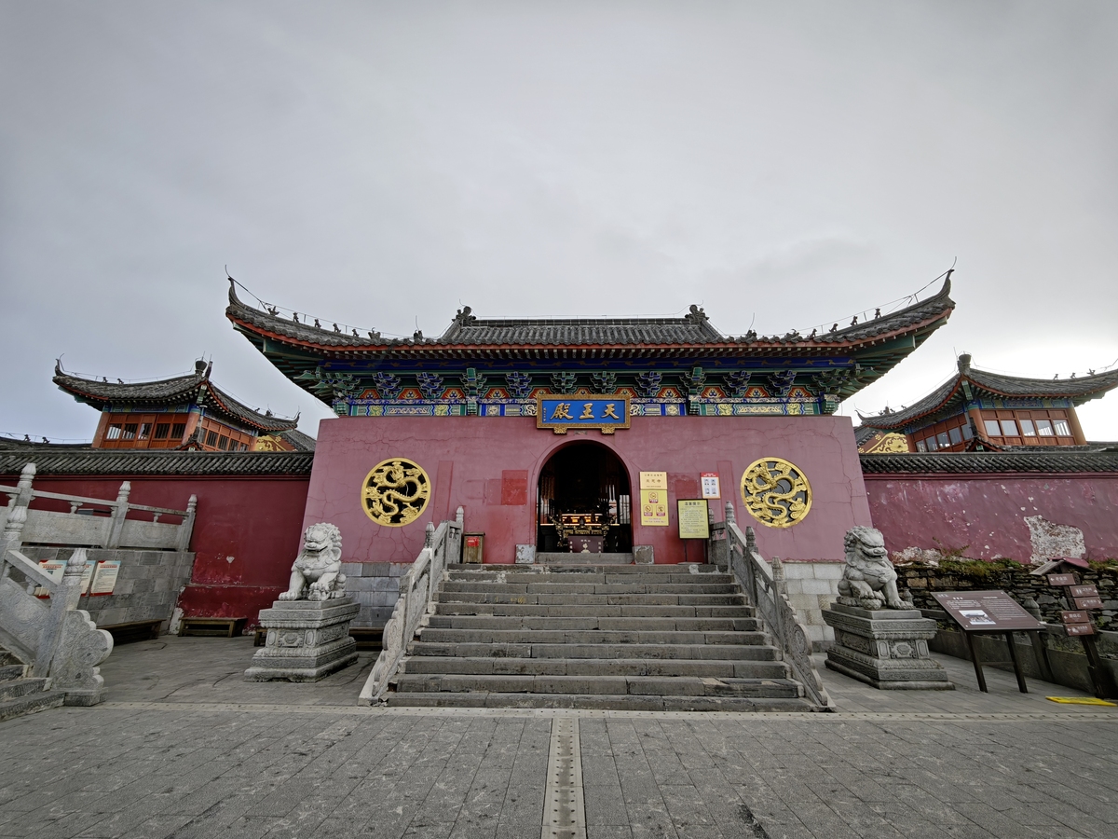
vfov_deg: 85.7
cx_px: 559
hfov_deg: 102.1
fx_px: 452
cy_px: 420
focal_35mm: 14
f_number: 2.2
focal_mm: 2.13
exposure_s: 1/308
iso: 50
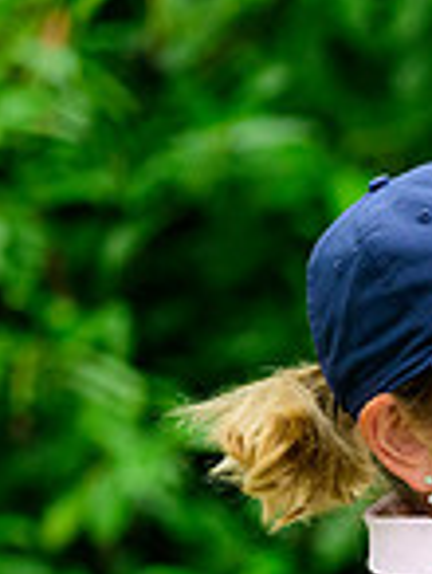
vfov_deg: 1.8
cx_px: 862
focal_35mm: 1079
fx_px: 17902
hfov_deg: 1.4
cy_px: 689
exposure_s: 1/2000
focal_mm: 240
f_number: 5
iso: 2000
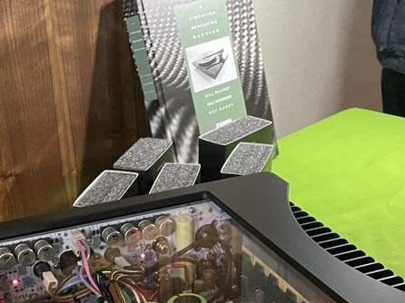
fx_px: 819
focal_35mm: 70
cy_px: 366
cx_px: 174
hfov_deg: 27.8
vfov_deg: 19.7
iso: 500
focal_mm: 4.2
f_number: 1.6
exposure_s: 1/25
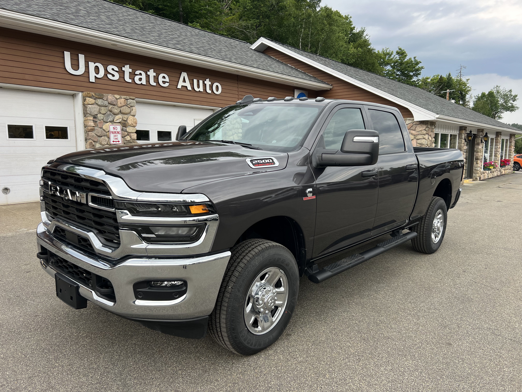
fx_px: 392
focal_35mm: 26
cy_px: 196
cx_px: 261
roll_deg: +0.6
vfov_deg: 53.1
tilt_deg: -6.3
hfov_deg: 67.3
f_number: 1.5
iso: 50
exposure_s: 1/646
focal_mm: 5.7
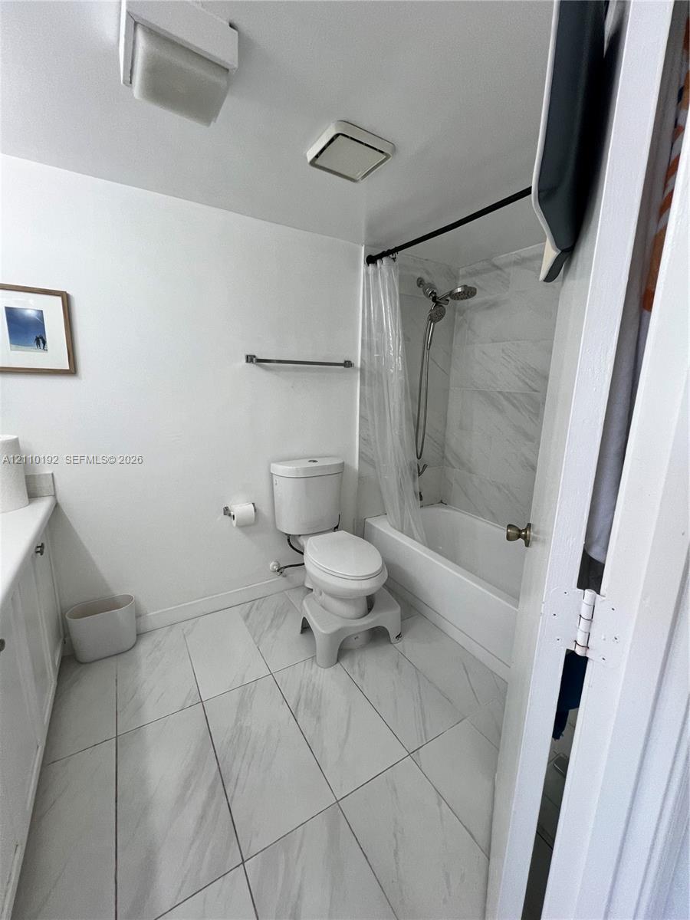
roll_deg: -0.1
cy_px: 460
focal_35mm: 13
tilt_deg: -11.2
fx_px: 346
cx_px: 345
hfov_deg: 89.9
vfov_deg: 106.2
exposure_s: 1/120
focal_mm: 1.57
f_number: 1.8
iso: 100
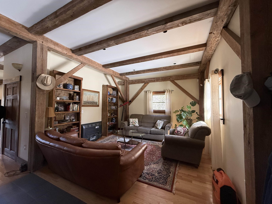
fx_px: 110
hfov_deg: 102.1
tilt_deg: +2.0
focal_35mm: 14
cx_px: 136
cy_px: 102
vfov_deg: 85.7
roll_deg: +0.1
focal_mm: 2.22
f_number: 2.2
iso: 320
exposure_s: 1/120
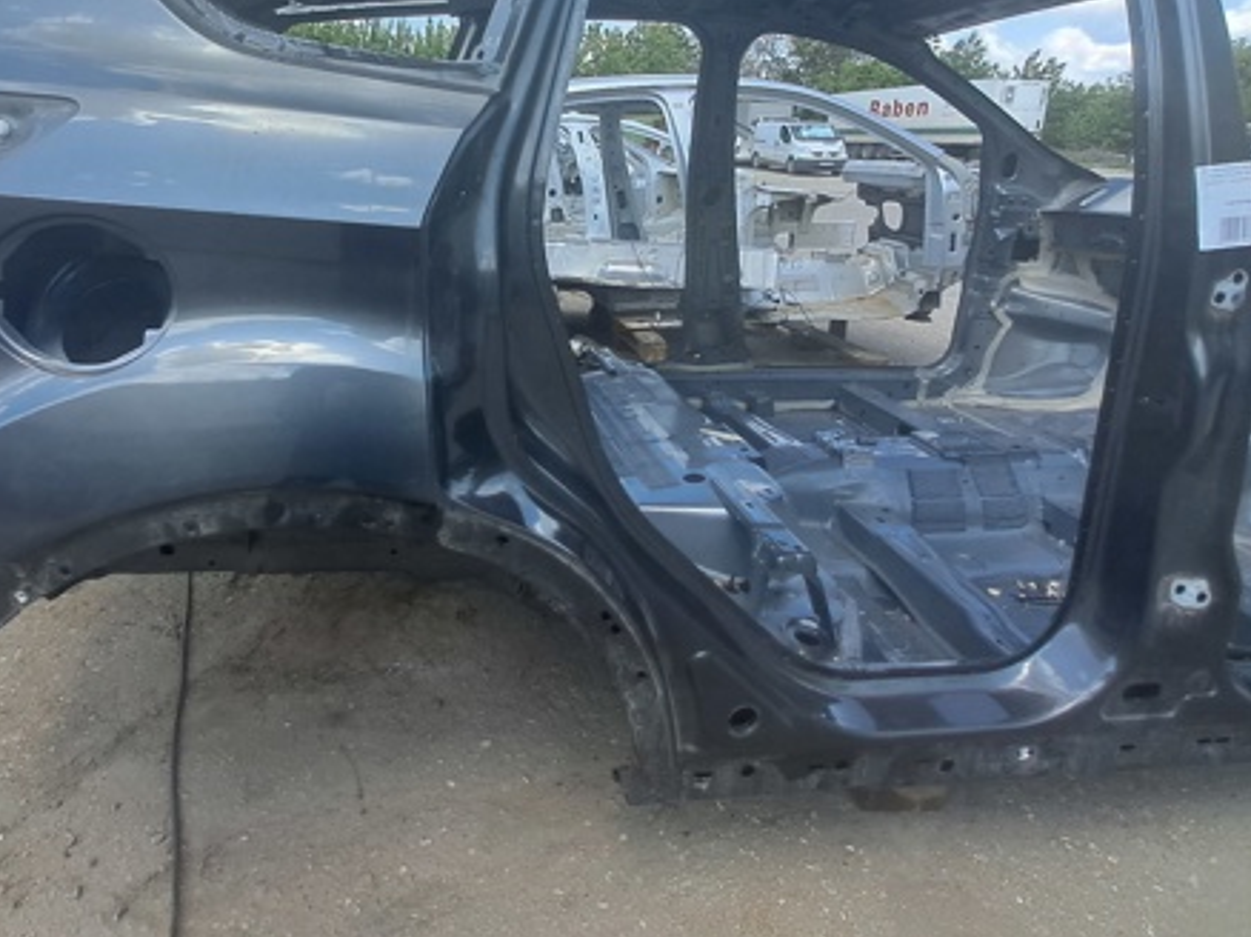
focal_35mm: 19
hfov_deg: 83.2
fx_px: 686
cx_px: 477
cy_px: 297
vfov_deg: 66.4
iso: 50
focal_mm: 1.13
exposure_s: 1/673
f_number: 2.2
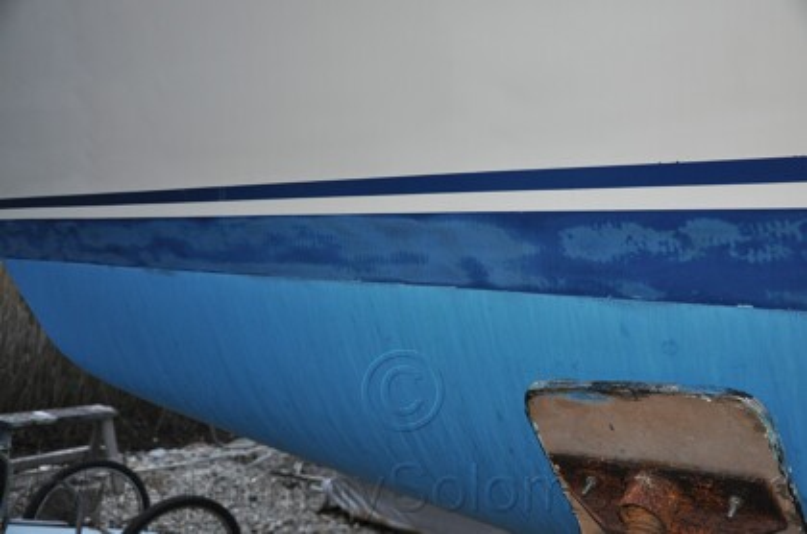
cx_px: 404
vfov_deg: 35.3
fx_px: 839
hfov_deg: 51.4
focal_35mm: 38
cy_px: 267
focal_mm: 25
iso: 800
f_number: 4
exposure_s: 1/60
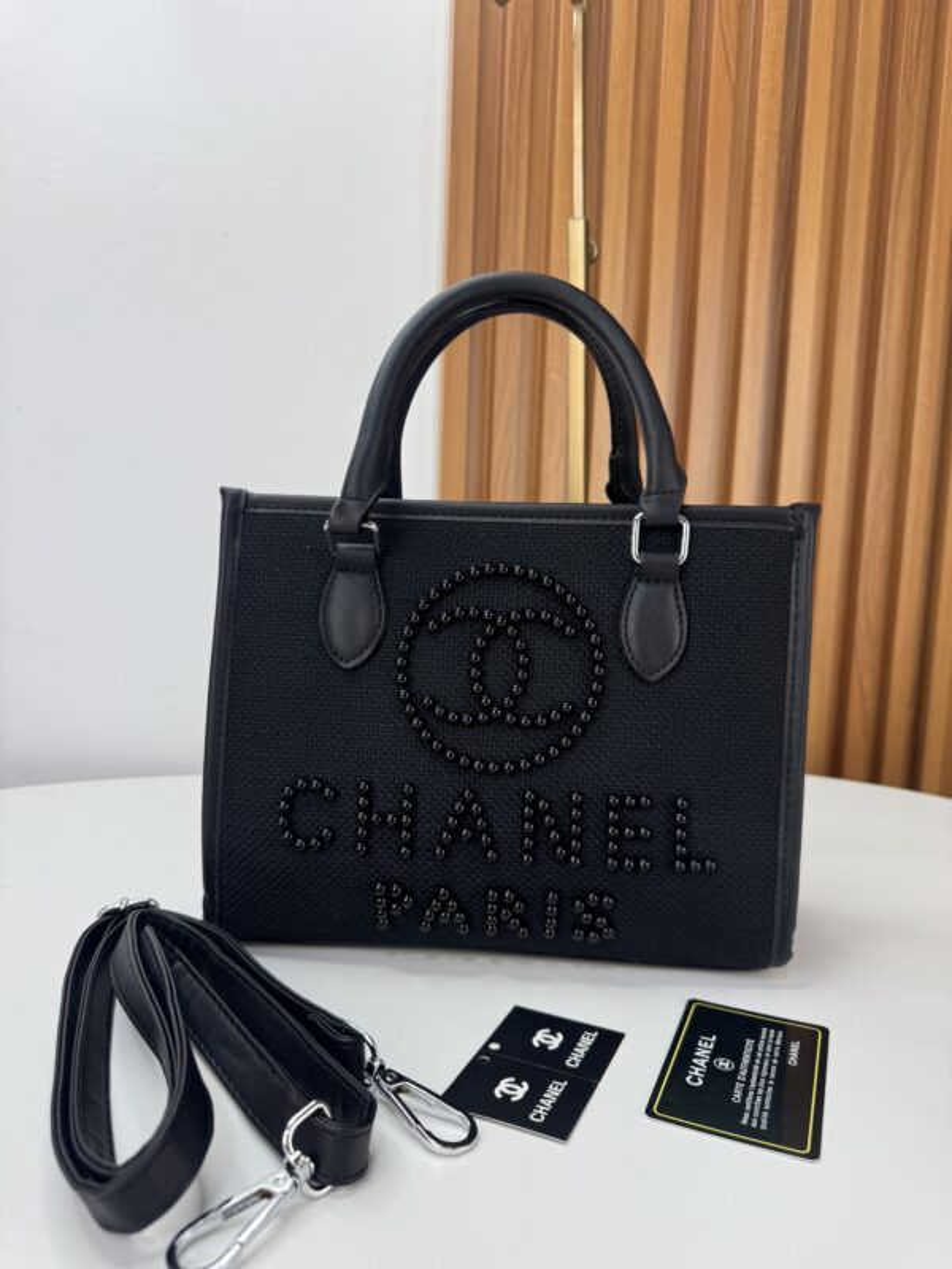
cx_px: 476
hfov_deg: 56.8
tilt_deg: -7.2
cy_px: 634
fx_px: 880
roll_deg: -1.6
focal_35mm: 24
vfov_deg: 71.6
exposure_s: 1/419
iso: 80
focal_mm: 6.76
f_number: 1.78
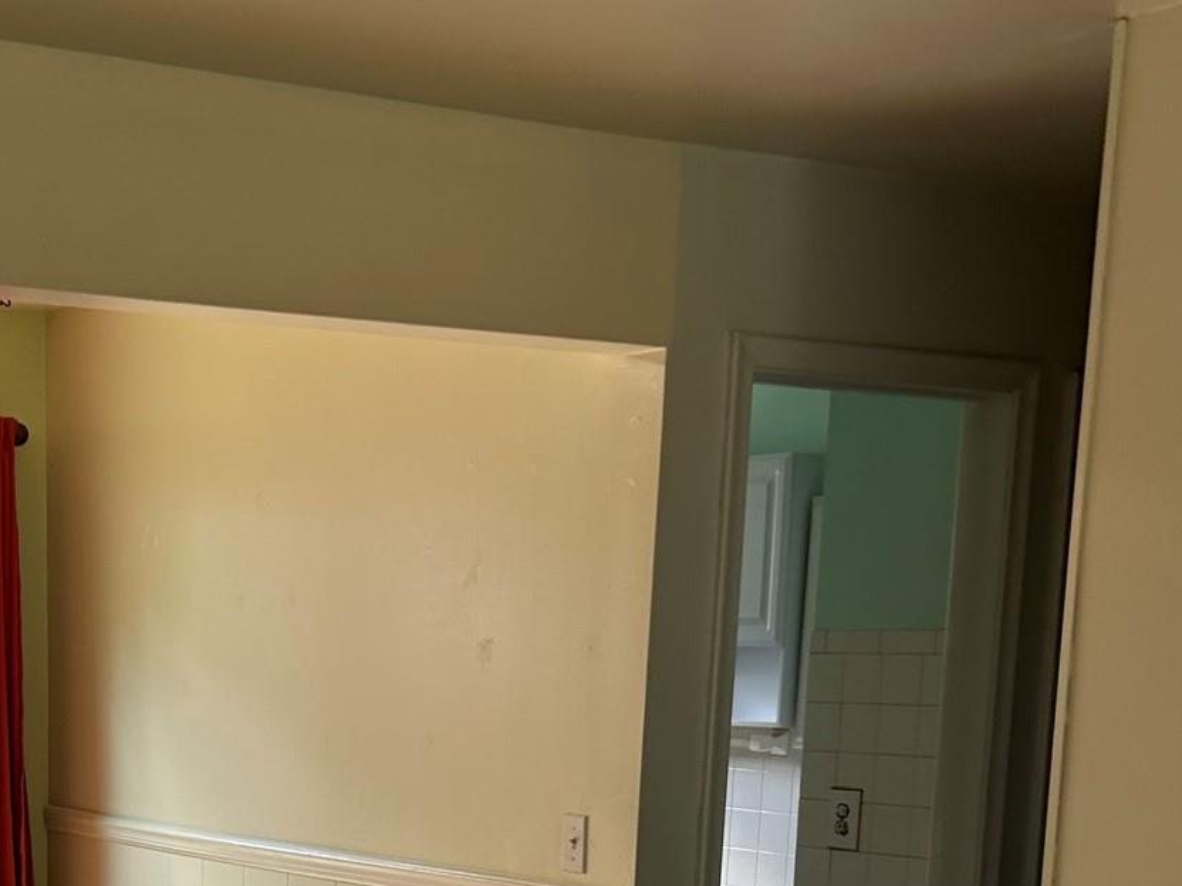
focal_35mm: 64
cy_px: 1021
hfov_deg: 29.4
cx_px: 196
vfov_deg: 21.5
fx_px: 2185
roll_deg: -0.2
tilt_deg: -8.9
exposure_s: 1/120
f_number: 1.5
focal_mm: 5.7
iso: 50
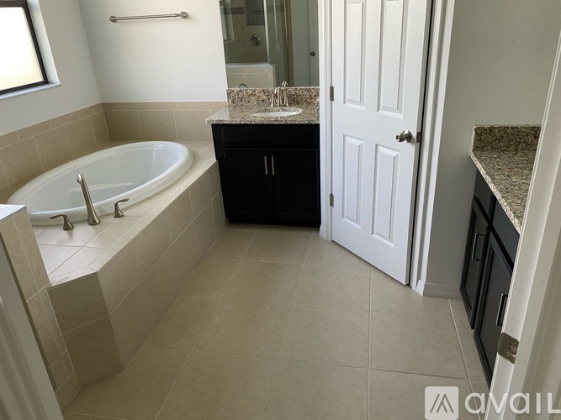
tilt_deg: -23.1
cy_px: 210
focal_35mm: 26
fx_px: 421
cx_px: 280
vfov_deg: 53.0
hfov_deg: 67.3
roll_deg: +3.4
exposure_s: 1/60
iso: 160
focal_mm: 4.25
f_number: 1.8
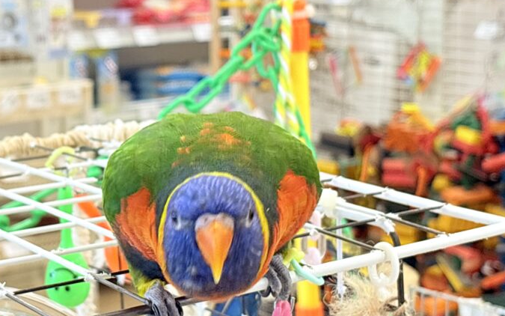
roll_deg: +1.5
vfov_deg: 13.3
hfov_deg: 21.1
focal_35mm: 98
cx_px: 168
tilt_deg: -8.8
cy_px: 125
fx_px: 1349
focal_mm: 5.96
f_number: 1.6
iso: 50
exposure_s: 1/50
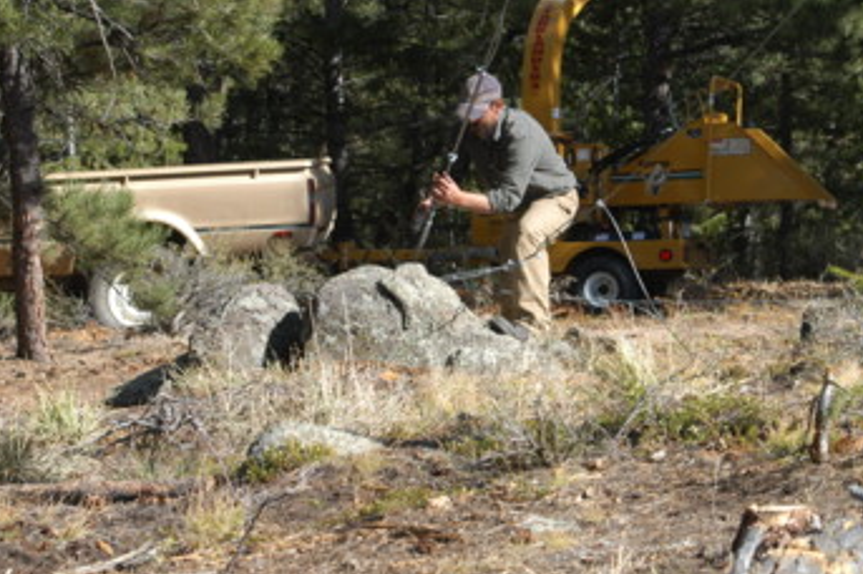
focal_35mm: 147
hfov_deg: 14.0
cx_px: 538
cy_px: 218
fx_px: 3520
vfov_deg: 9.3
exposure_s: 1/250
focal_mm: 70
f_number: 8
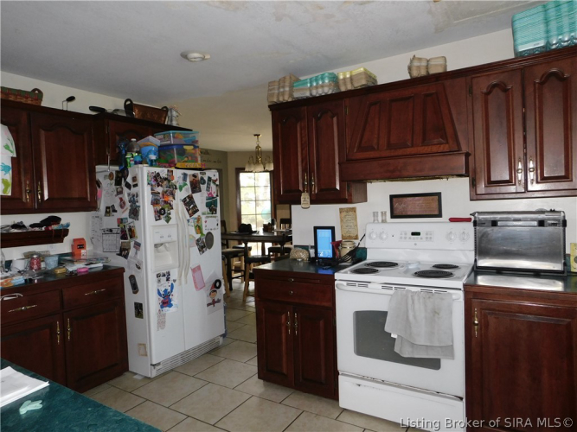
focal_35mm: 23
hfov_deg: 73.9
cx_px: 288
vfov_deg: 58.9
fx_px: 383
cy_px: 216
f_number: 3
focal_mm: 4
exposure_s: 1/30
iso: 200
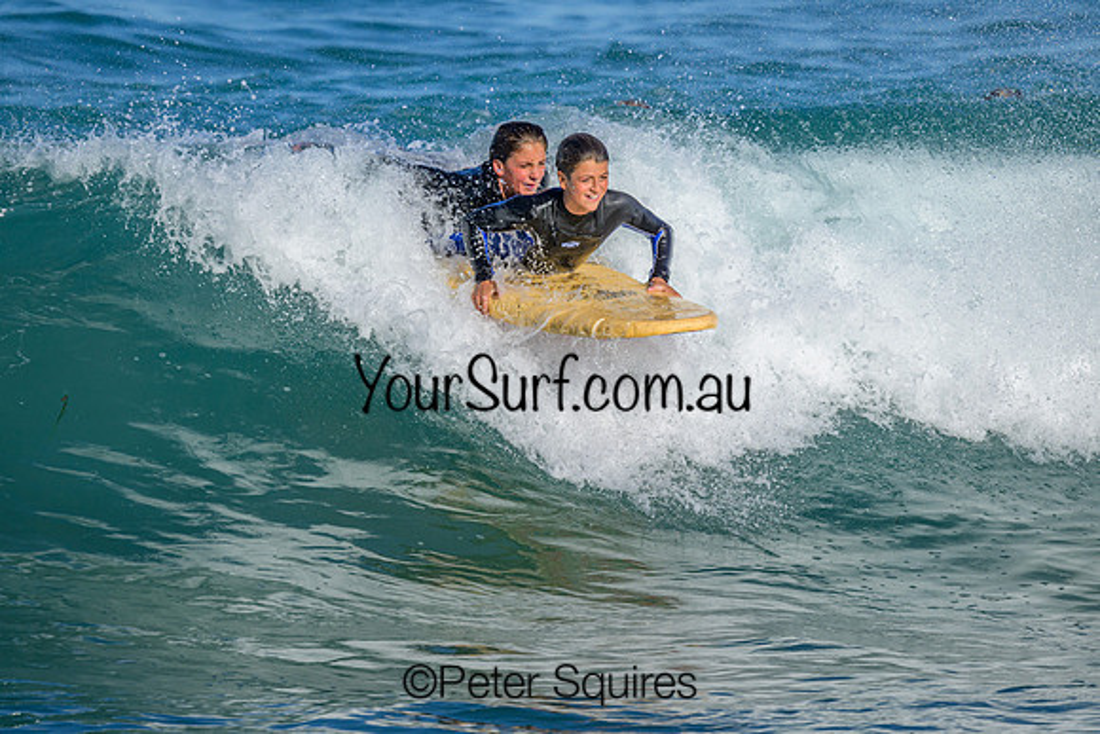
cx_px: 513
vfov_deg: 1.4
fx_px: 30149
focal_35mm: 986
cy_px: 296
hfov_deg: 2.1
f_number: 8
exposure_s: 1/2000
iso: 320
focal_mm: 800
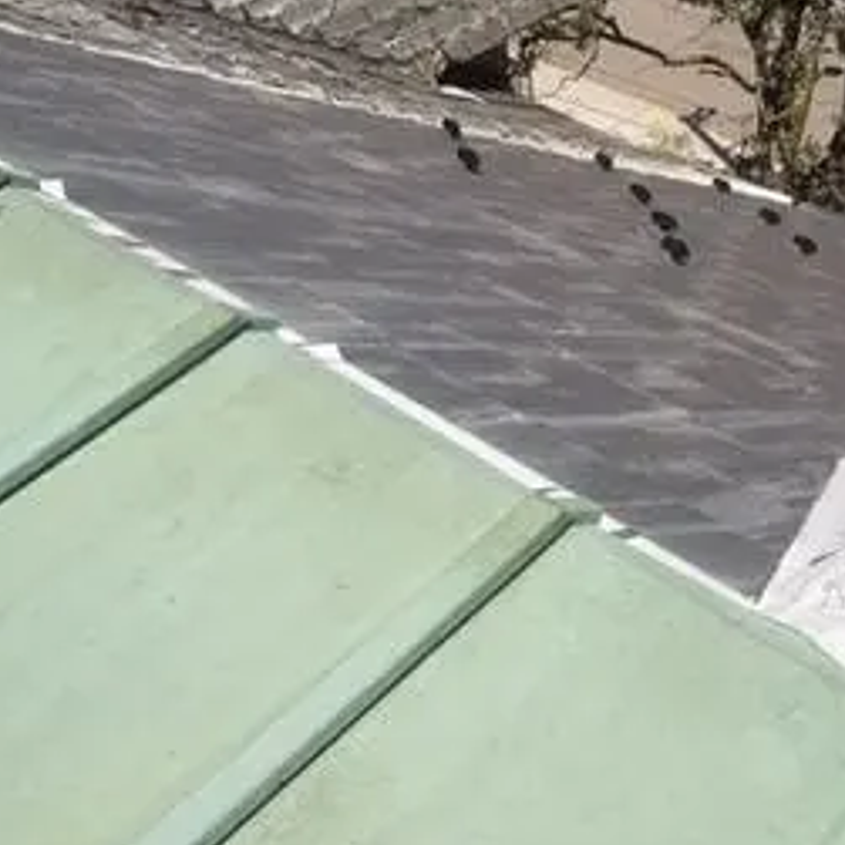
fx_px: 1519
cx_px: 502
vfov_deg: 31.1
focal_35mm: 55
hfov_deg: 31.0
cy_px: 387
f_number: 1.7
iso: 50
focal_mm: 4.25
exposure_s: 1/2648
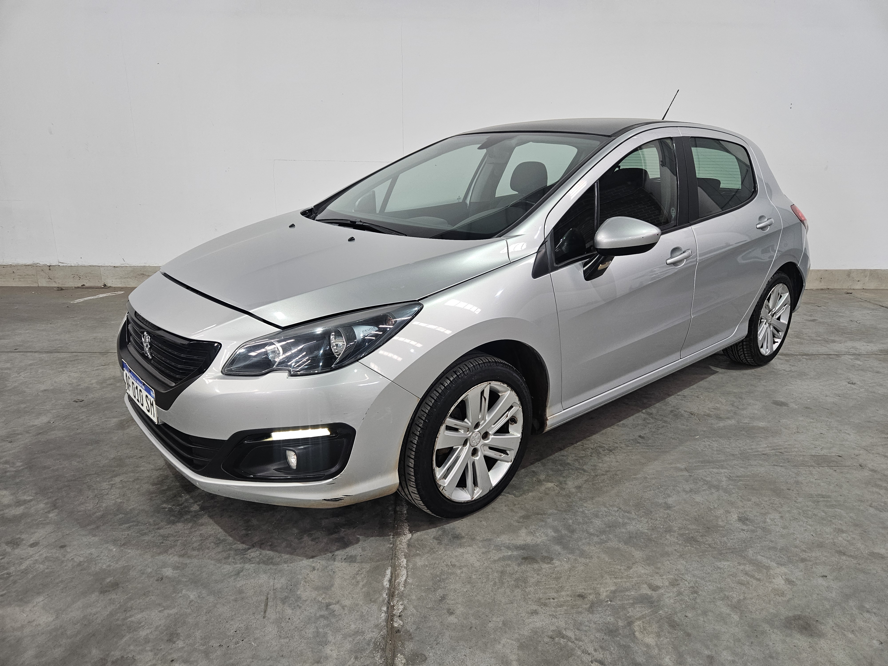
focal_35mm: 23
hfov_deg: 73.9
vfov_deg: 58.9
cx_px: 444
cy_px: 333
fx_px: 590
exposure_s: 1/50
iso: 200
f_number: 1.8
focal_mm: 5.4
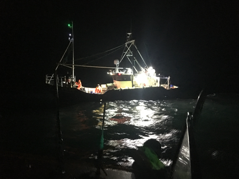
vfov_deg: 46.8
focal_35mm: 30
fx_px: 207
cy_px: 87
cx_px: 116
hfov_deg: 60.0
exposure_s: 1/4
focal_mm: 4.15
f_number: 2.2
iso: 320
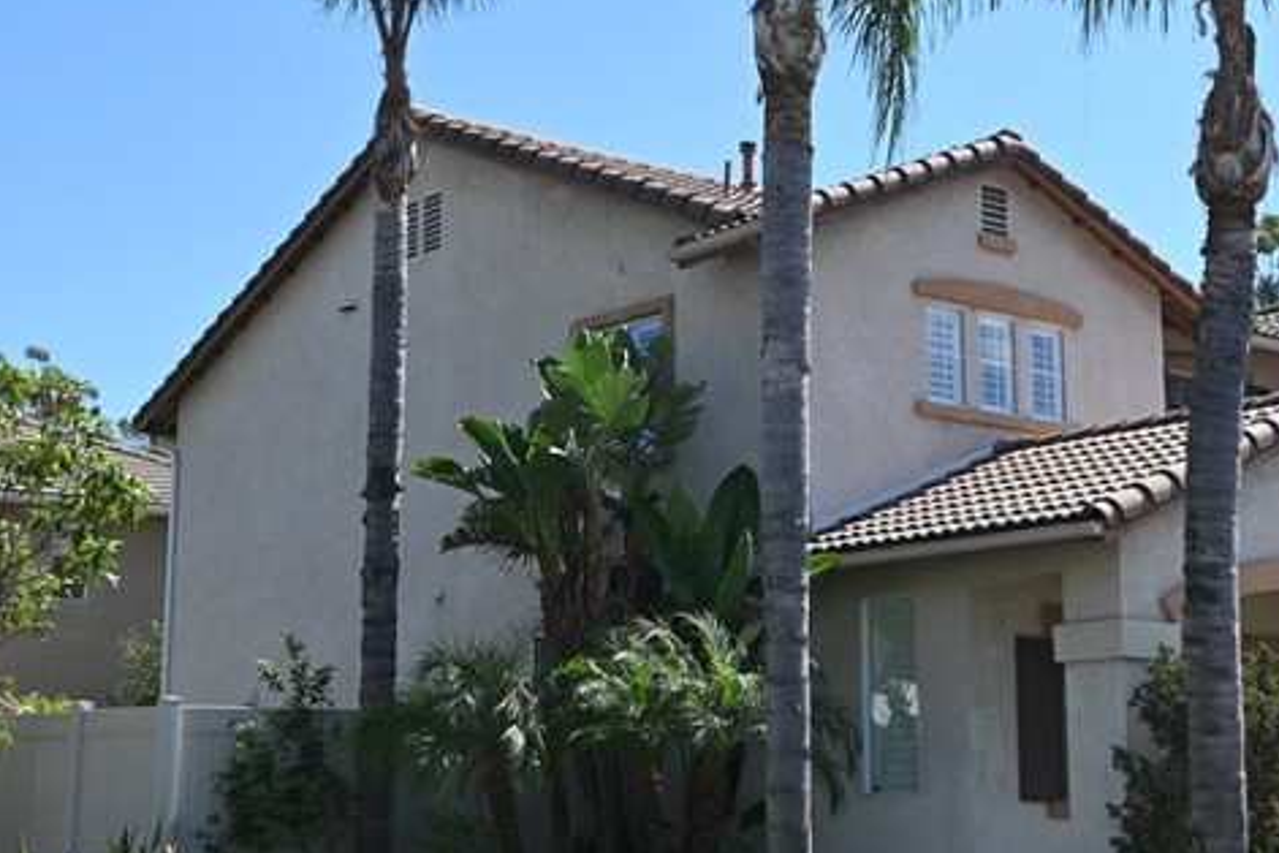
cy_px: 330
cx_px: 671
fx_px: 2257
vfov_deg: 21.4
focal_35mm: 64
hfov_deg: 31.6
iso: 100
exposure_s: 1/320
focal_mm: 19.5
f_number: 6.3
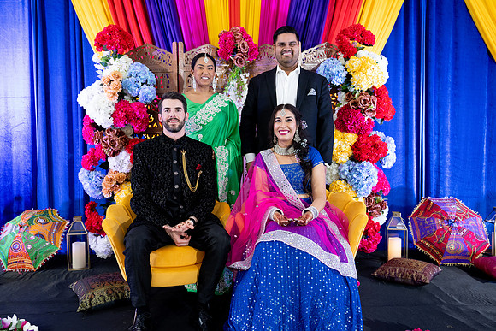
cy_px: 166
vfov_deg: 41.1
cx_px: 248
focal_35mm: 32
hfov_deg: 58.7
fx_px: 441
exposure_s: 1/125
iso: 1250
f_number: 2.8
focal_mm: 32
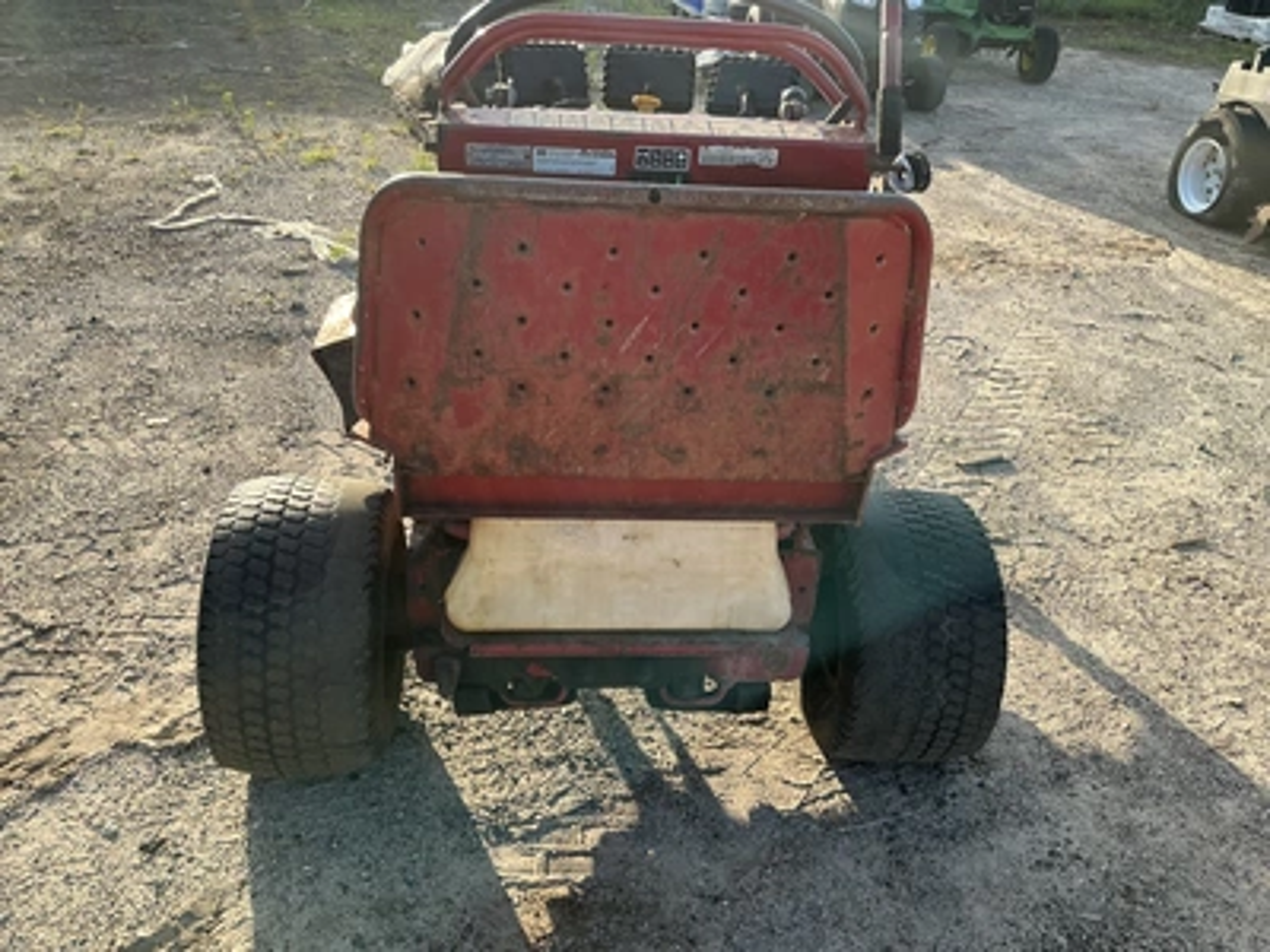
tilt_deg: -31.1
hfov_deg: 63.4
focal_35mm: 28
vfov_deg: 49.7
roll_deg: -2.8
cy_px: 476
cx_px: 635
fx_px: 1027
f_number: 1.8
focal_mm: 3
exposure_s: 1/415
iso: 25
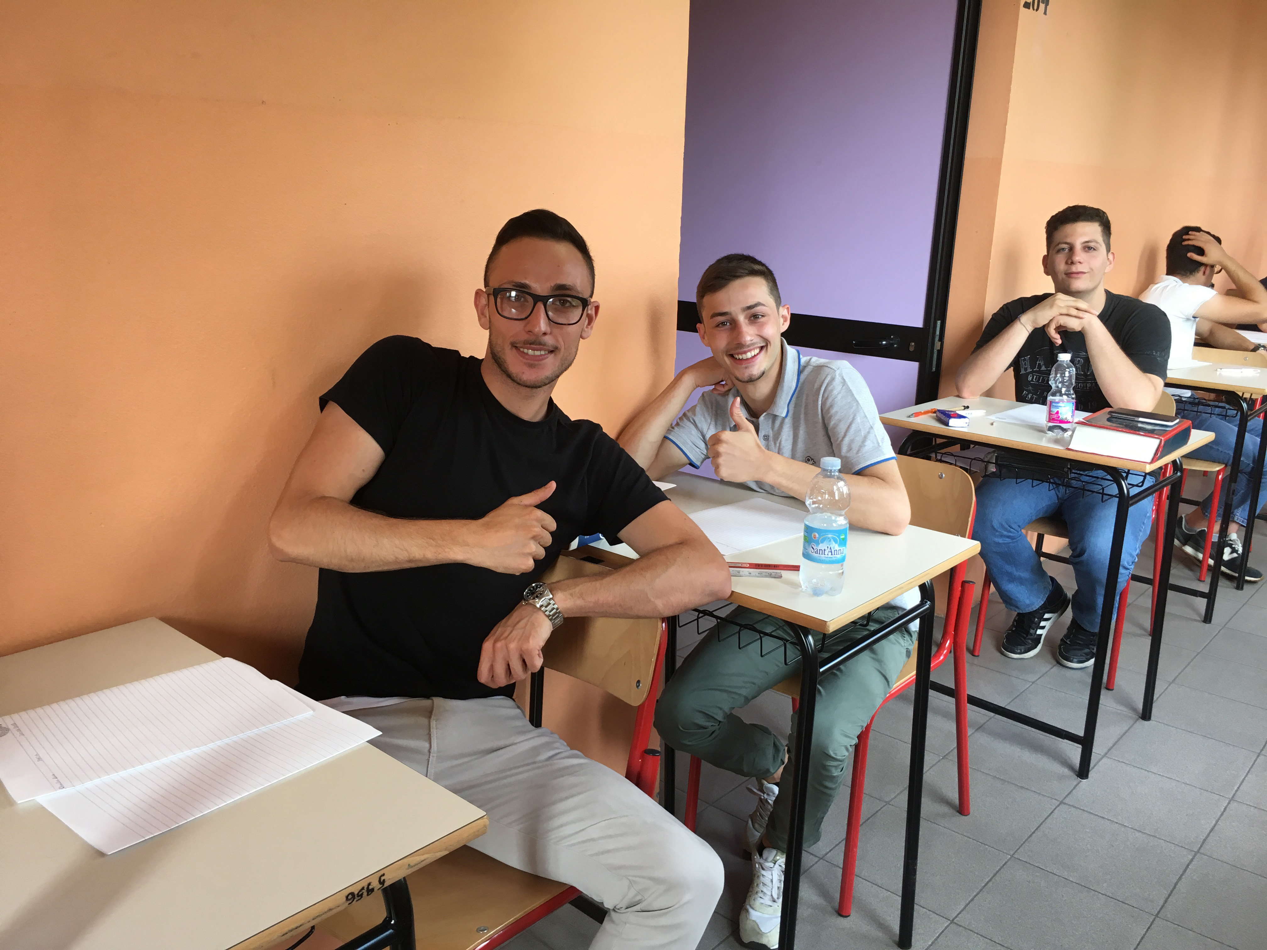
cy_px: 475
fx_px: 1061
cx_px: 634
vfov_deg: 48.2
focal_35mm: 29
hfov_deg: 61.7
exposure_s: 1/33
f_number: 2.2
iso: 25
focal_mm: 4.15
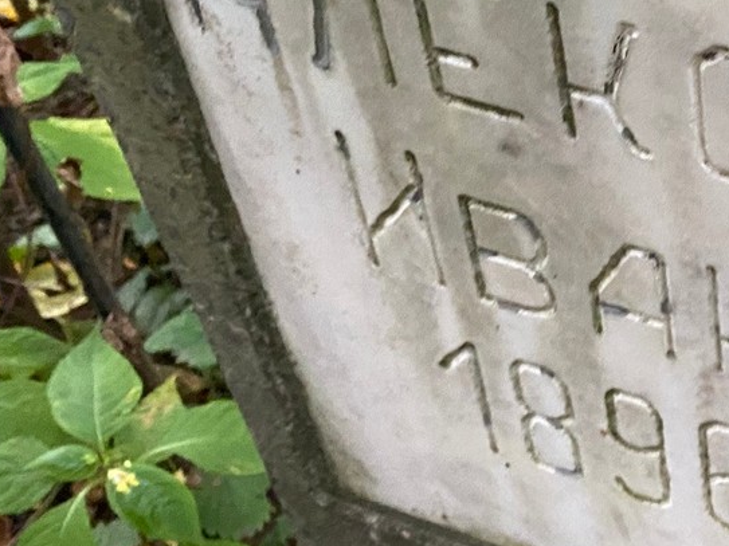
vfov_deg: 21.1
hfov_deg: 24.5
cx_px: 952
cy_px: 145
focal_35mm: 69
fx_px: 1453
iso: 500
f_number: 1.8
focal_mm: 4.25
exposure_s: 1/43
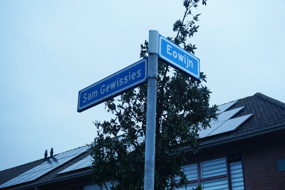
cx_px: 142
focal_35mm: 51
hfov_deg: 38.9
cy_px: 95
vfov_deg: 26.5
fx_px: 404
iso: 800
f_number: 5
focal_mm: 34
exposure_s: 1/60
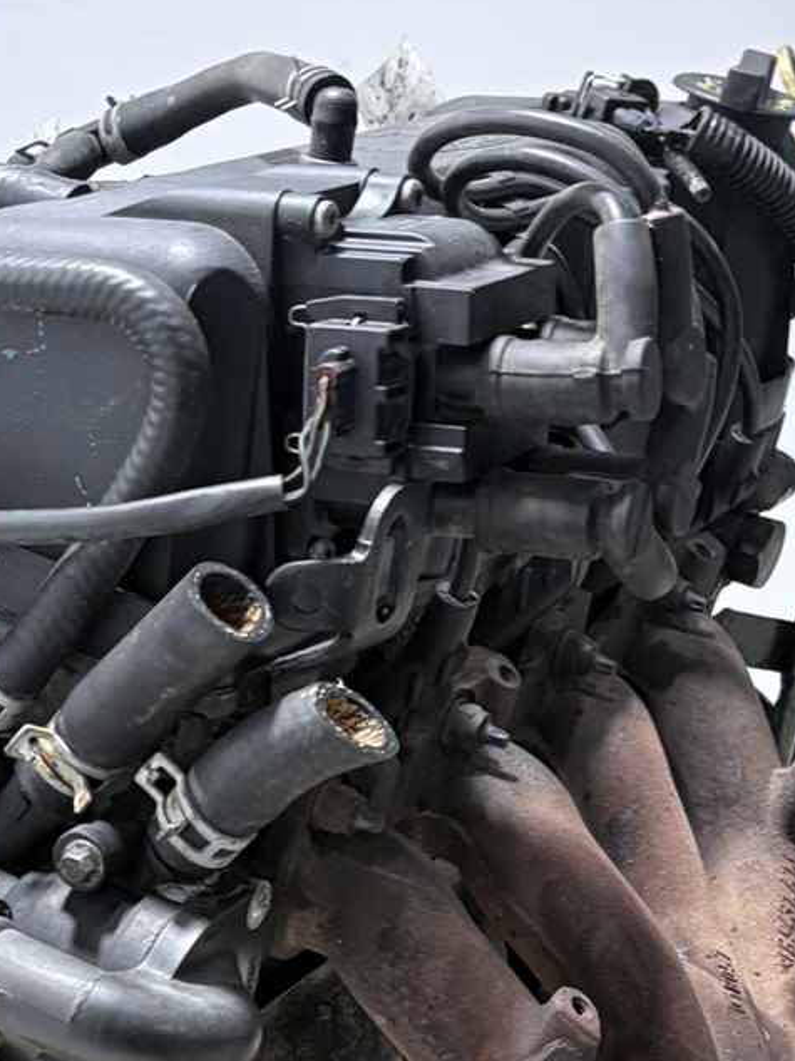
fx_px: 2574
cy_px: 914
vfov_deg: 22.8
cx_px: 141
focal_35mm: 84
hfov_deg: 17.4
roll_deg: +3.0
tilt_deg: -19.0
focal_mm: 5.96
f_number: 1.6
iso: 160
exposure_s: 1/120
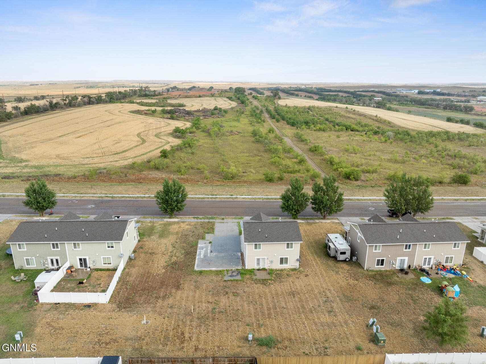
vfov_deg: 56.8
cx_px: 243
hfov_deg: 71.6
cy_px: 182
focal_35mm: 24
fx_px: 337
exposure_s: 1/320
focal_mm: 12.29
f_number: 6.3
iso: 100
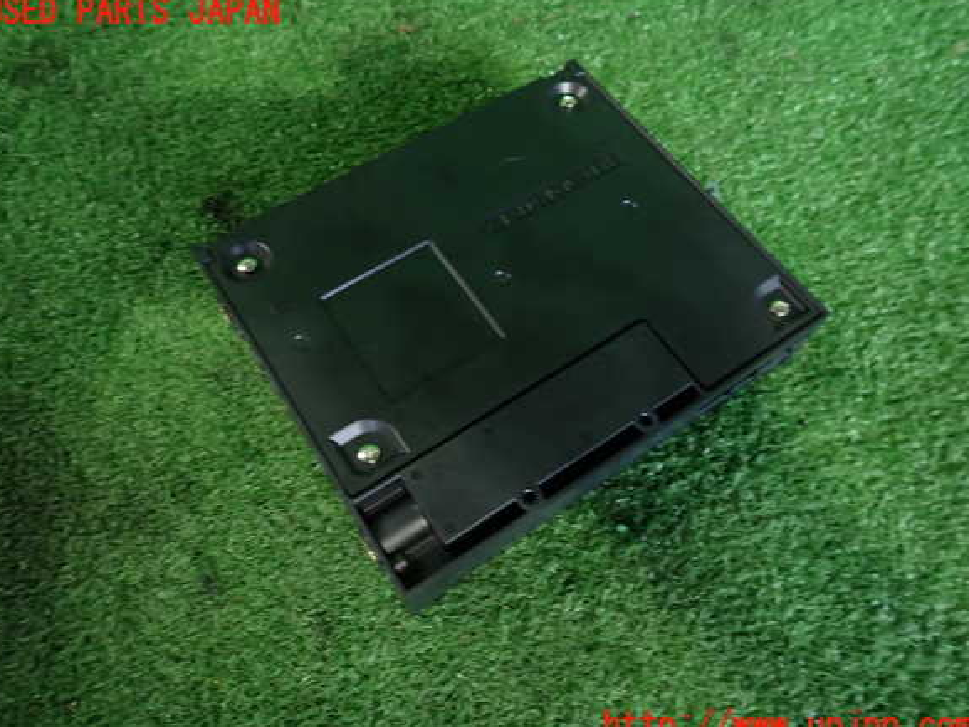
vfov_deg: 53.1
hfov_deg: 67.3
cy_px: 369
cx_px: 479
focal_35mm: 26
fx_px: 728
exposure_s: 1/30
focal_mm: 4.5
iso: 250
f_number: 2
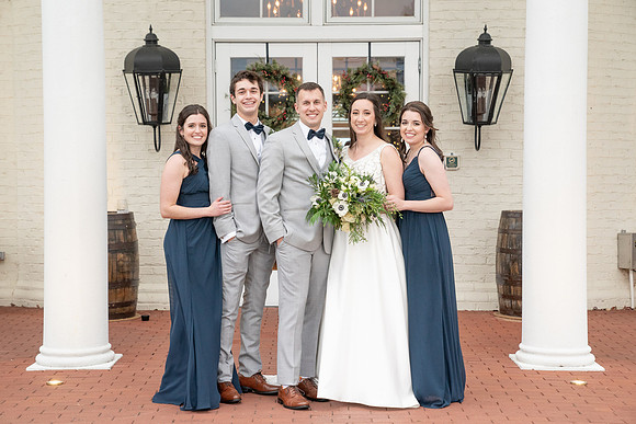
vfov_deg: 18.8
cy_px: 220
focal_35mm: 73
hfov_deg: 27.8
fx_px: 1285
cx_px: 313
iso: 2000
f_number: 4
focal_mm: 70
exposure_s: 1/200
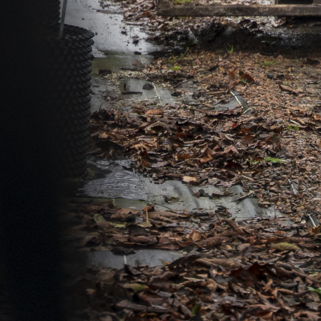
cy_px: -422
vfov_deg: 3.8
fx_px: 4795
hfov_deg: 3.8
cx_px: 540
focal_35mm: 457
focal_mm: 75
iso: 400
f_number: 2.8
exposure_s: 1/250
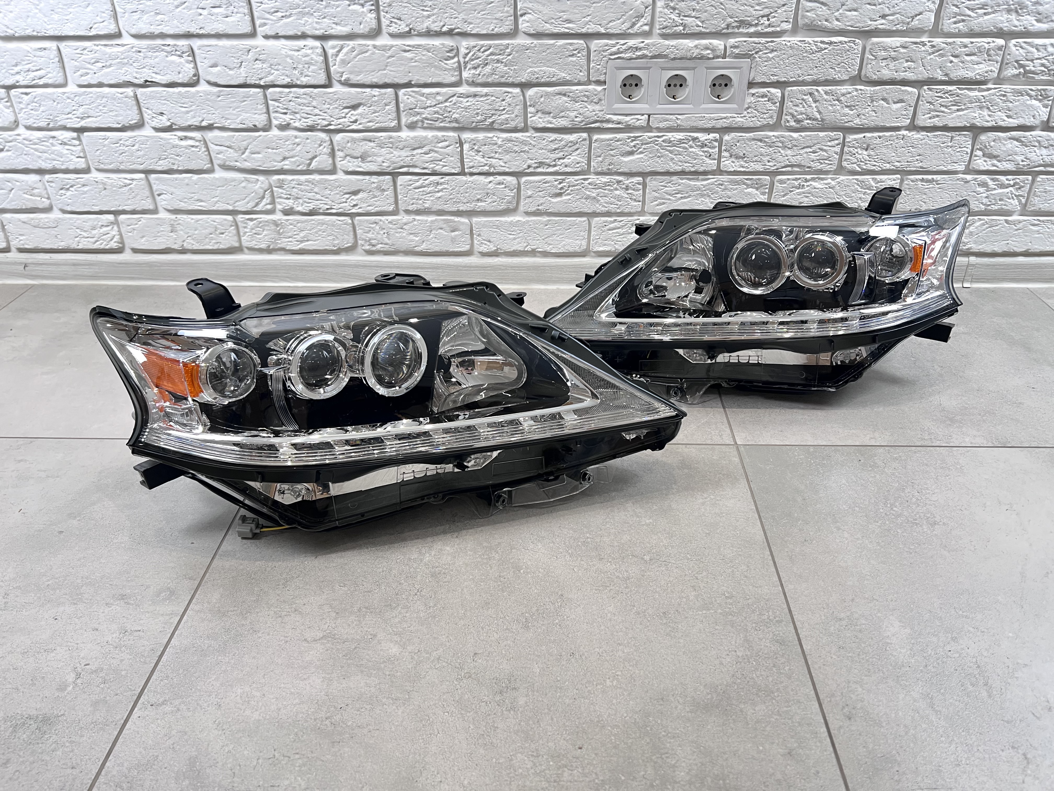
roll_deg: +1.7
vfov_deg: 53.1
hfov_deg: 67.3
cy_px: 396
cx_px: 527
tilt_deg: -32.1
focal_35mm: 26
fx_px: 792
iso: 160
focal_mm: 5.7
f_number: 1.5
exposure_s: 1/50
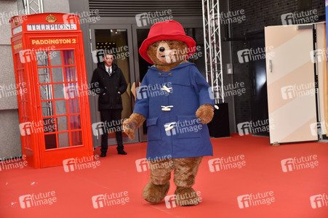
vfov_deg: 19.4
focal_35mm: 70
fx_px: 637
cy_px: 109
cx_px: 164
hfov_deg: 28.9
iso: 640
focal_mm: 70
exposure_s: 1/250
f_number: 5.6
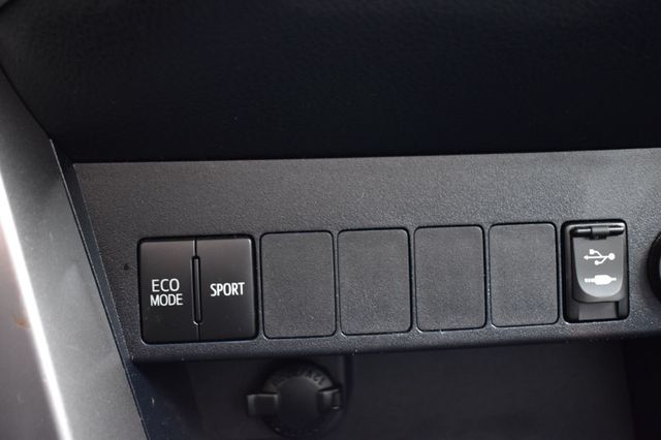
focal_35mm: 39
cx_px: 330
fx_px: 716
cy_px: 220
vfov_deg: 34.2
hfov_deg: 49.6
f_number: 4
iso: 1600
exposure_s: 1/13
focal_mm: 26
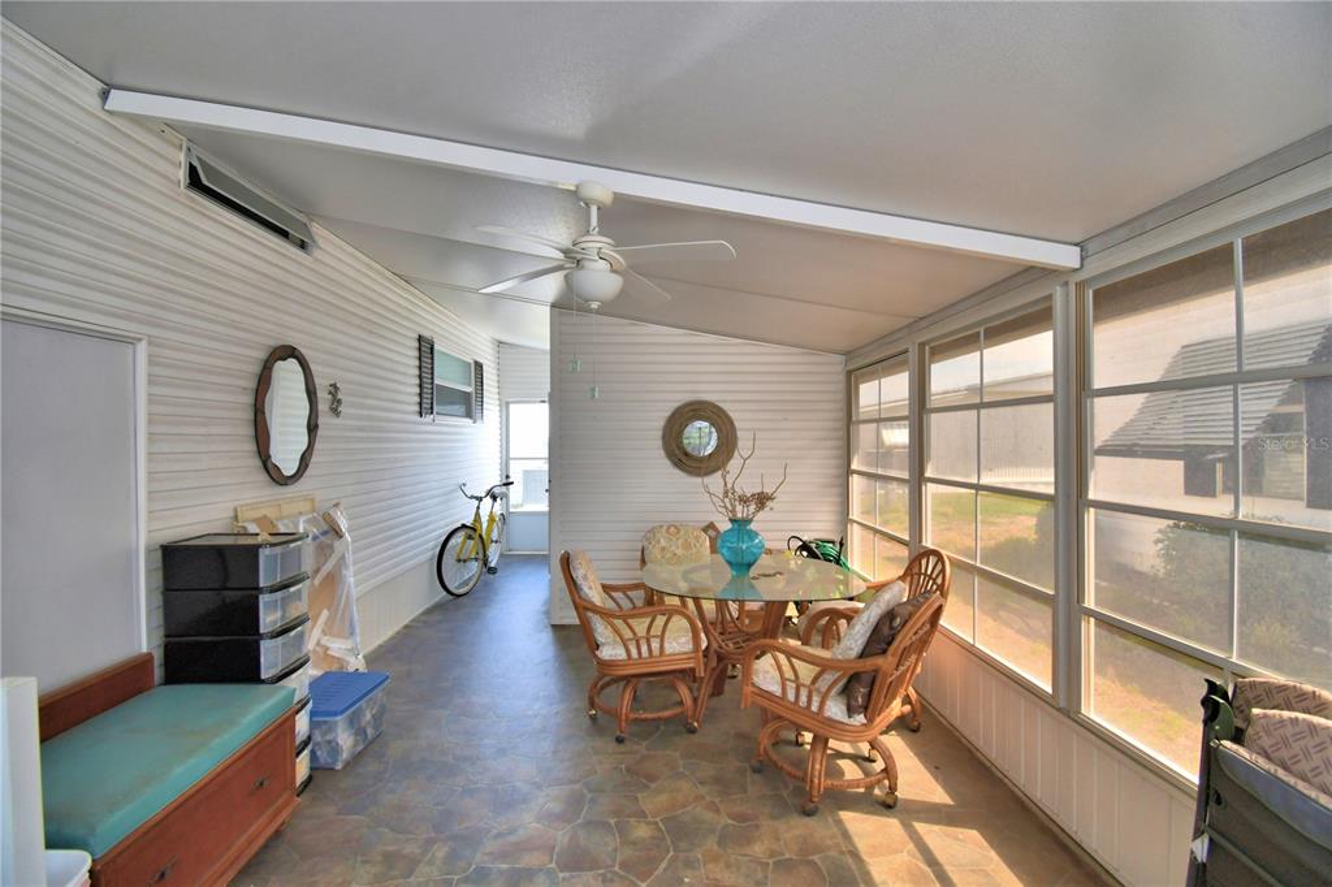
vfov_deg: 77.3
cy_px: 444
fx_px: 555
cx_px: 666
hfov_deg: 100.4
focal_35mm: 15
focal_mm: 10
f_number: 4.5
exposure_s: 1/125
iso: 220
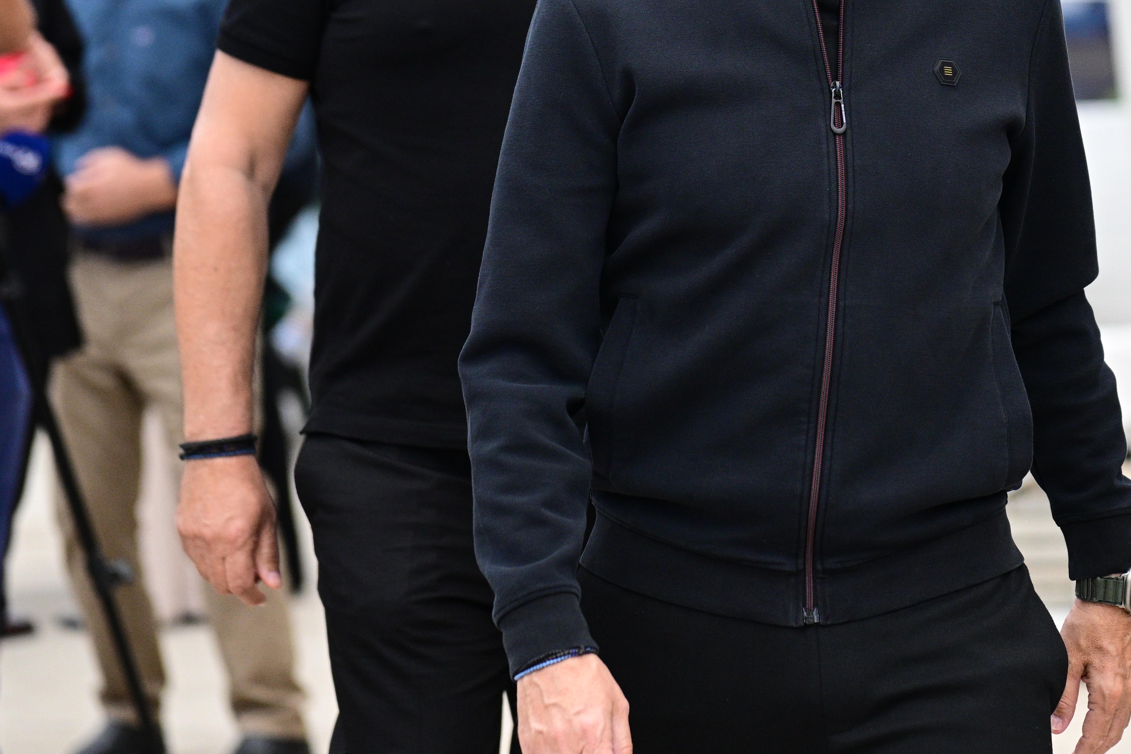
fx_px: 6503
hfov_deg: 9.9
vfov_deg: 6.6
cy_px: 169
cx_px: 856
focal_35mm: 207
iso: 1000
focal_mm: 103
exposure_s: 1/6400
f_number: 2.8
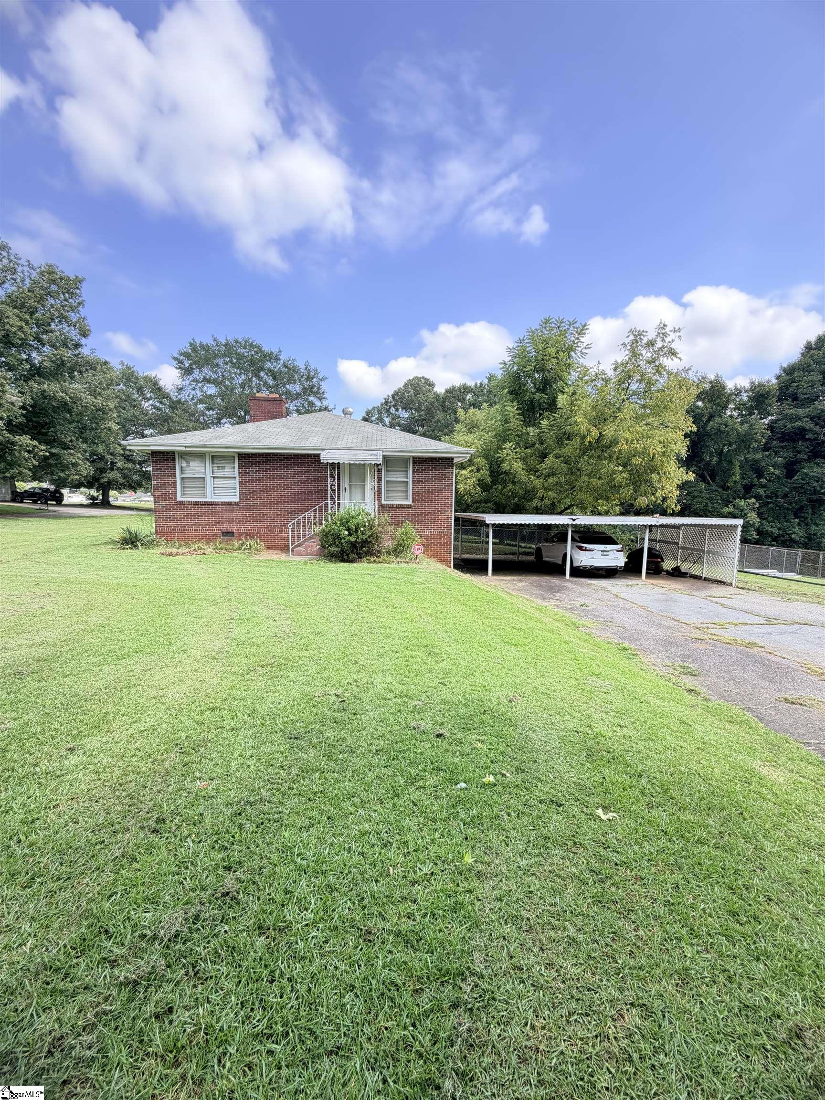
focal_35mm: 14
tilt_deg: -5.5
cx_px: 412
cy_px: 550
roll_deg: -0.4
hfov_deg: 85.7
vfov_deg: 102.1
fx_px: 445
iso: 50
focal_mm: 2.22
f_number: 2.2
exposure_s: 1/400
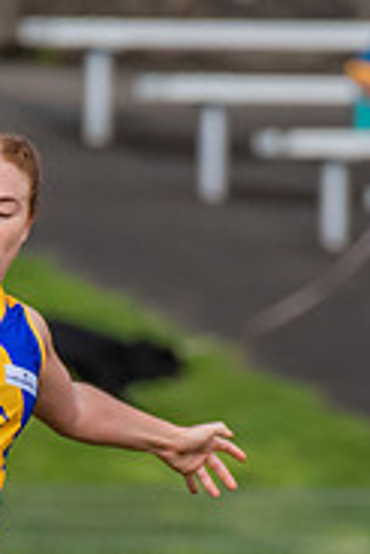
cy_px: 754
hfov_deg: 0.5
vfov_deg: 0.8
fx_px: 39451
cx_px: 65
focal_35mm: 2564
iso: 1100
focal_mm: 550
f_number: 6.3
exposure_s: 1/1600
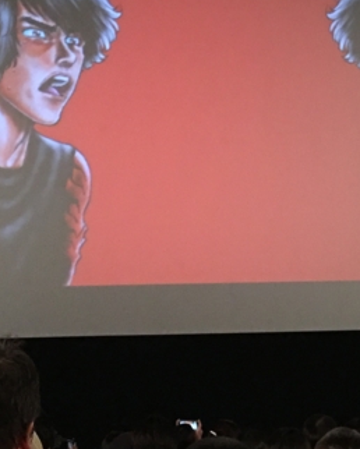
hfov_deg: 17.1
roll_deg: +1.2
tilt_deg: +10.1
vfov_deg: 21.0
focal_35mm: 90
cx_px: 201
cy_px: 93
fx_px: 1198
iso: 100
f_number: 2.2
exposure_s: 1/10
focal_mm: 4.15
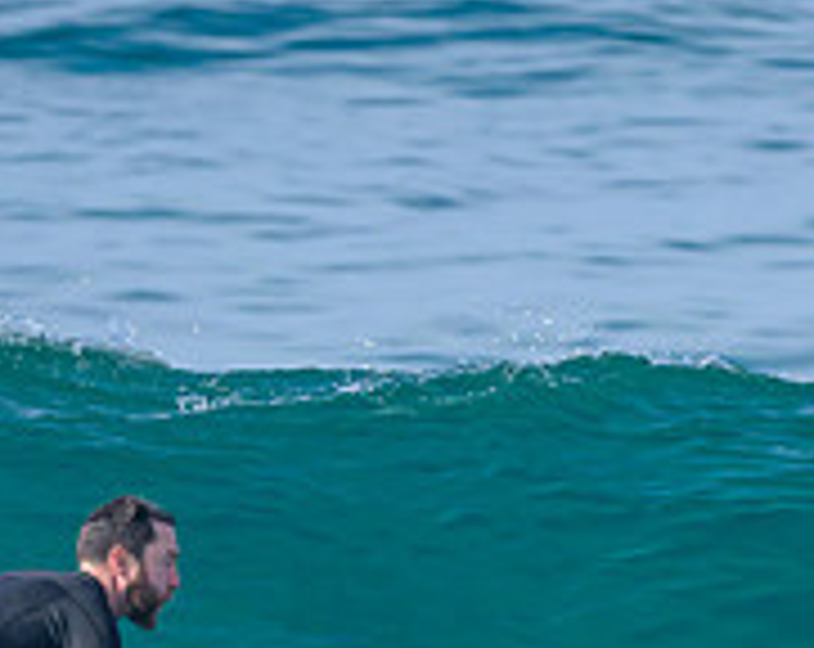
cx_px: 237
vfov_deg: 0.5
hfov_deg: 0.6
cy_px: 715
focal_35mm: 2990
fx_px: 71878
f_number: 6.3
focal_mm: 800
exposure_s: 1/1600
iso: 450
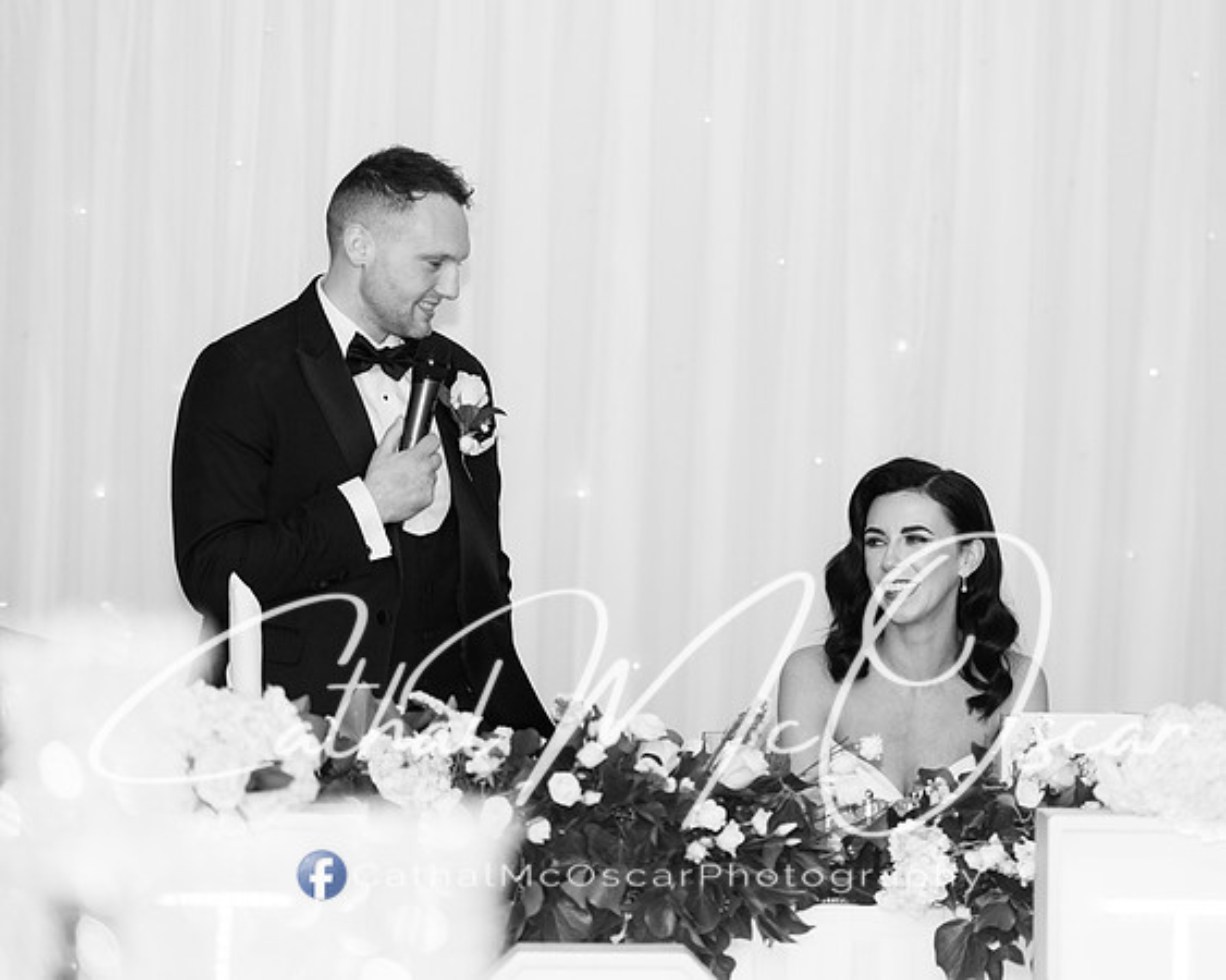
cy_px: 489
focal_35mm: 166
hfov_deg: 11.6
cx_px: 704
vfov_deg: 9.3
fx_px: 6035
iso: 400
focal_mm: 145
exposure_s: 1/160
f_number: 2.8
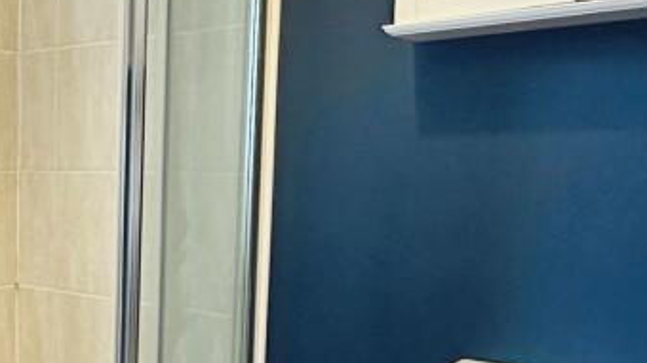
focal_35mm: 46
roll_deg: +1.1
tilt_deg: -9.0
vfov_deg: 25.0
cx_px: 141
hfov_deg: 42.8
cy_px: 339
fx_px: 789
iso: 640
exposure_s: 1/50
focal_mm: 2.22
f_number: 2.2
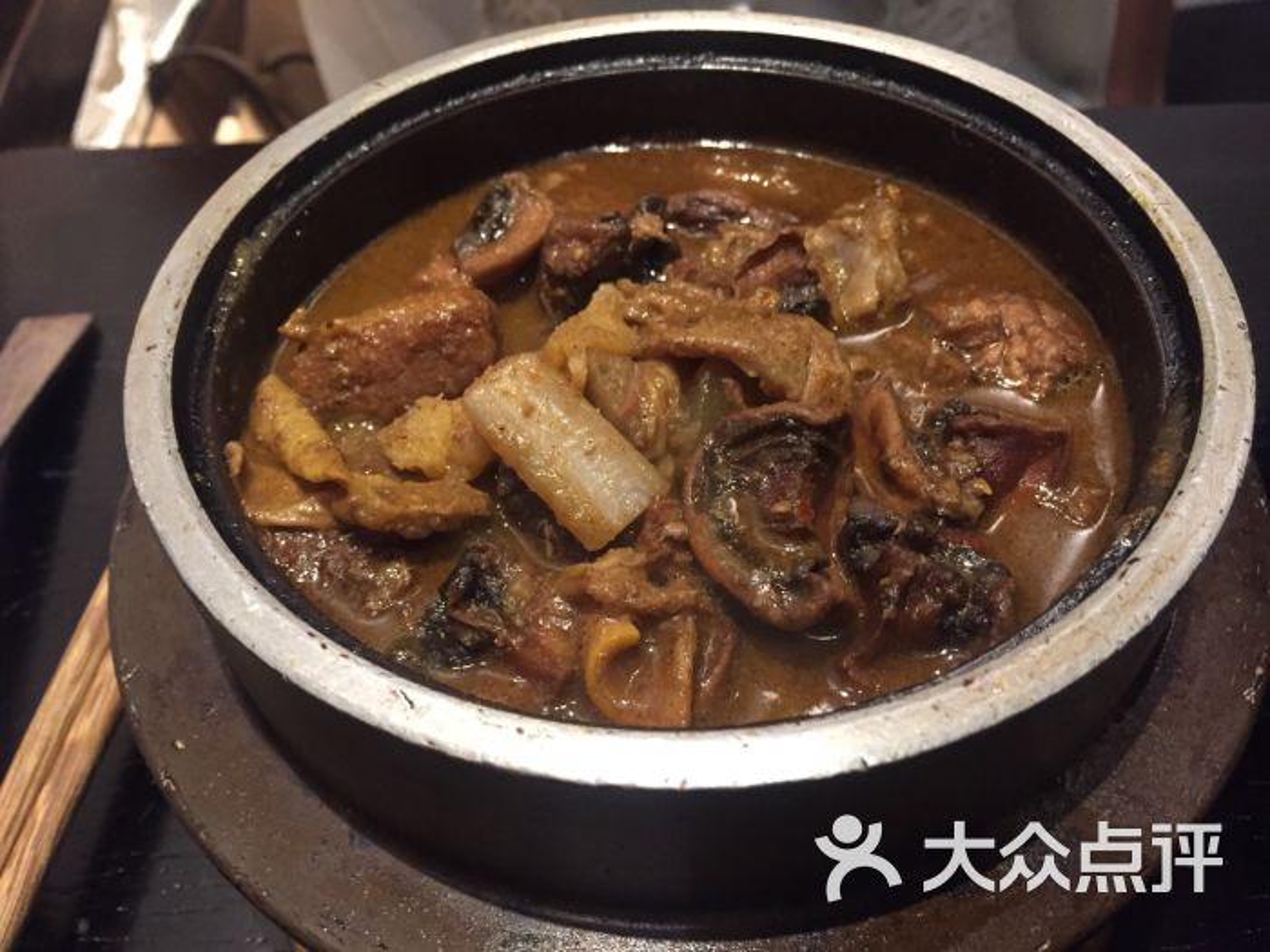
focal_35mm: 29
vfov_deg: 48.2
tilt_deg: -50.9
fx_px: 1064
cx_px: 635
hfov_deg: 61.7
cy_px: 476
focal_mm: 4.15
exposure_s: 1/30
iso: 250
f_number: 2.2
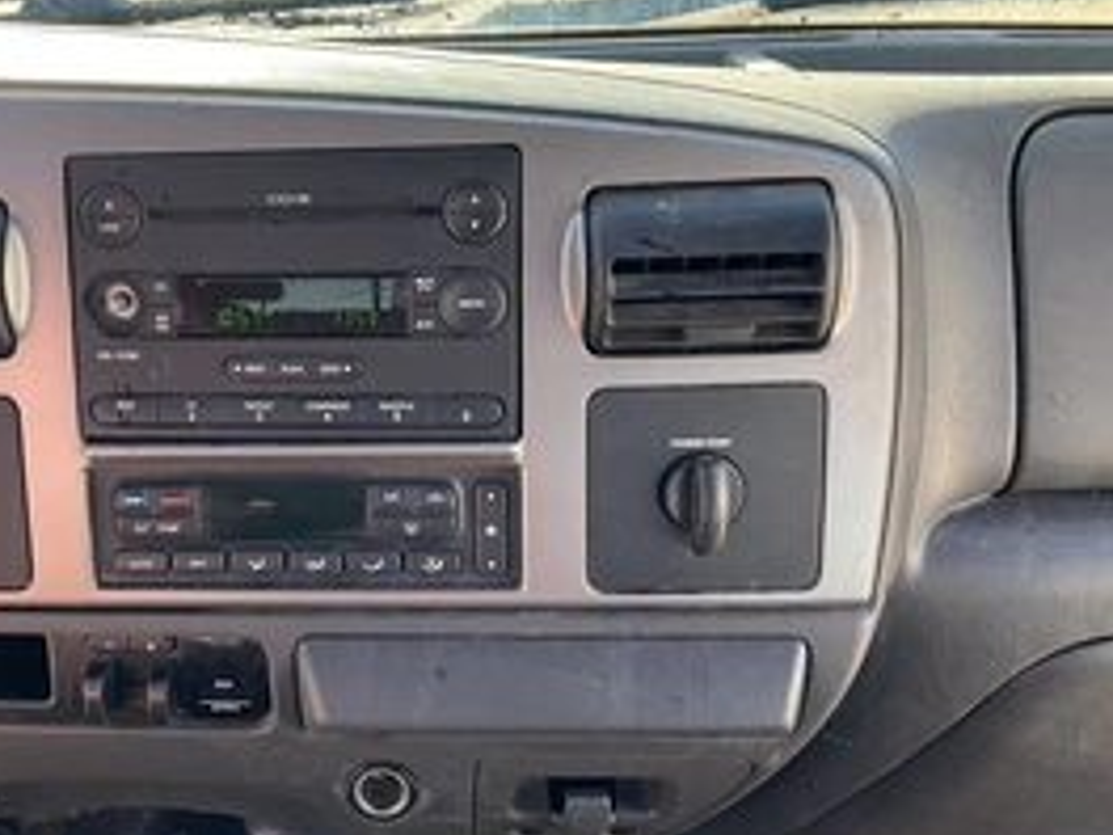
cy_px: 380
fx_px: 1415
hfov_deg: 42.2
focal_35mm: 44
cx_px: 346
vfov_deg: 32.9
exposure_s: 1/122
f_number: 1.8
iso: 32
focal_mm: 3
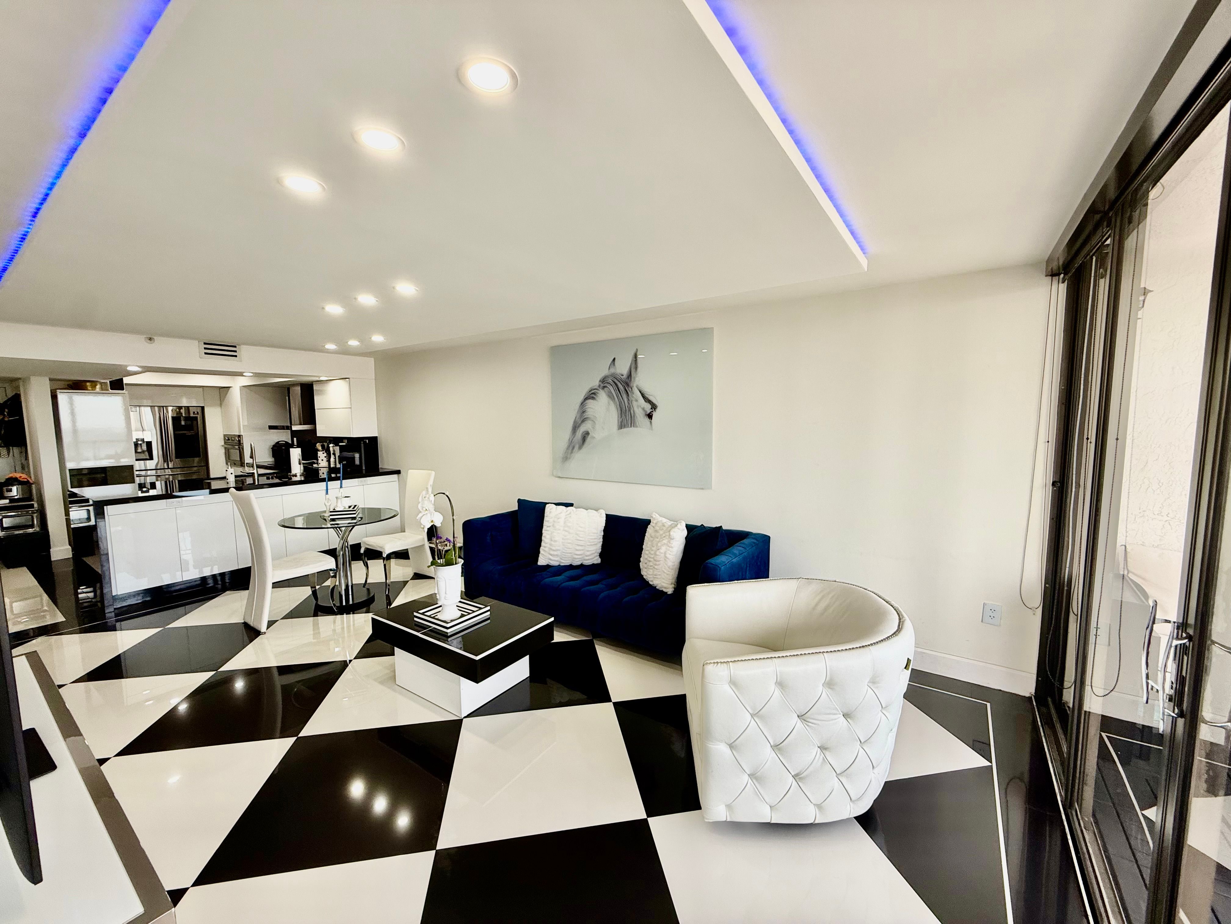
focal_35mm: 14
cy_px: 462
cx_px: 616
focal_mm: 2.22
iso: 80
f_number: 2.2
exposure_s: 1/120
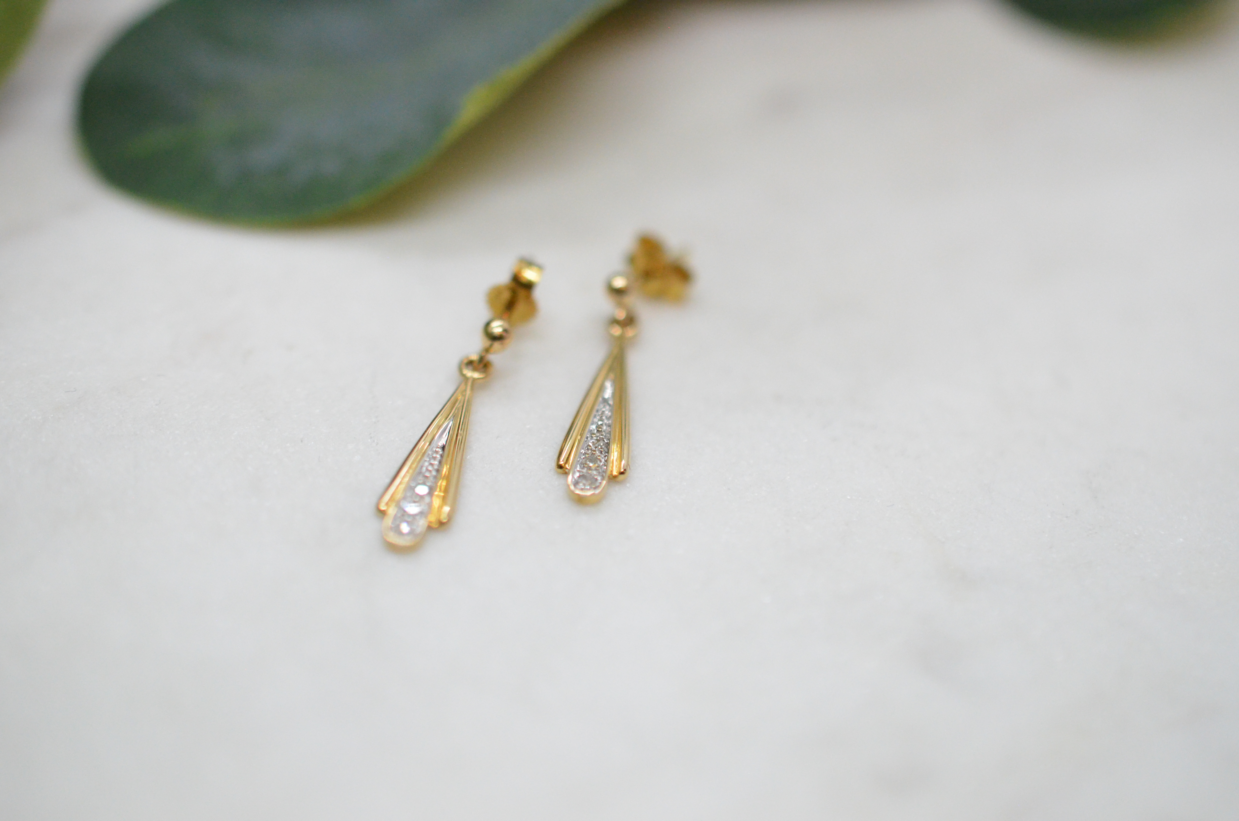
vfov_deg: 22.5
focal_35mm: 60
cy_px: 410
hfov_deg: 33.5
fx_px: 2061
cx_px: 620
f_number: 3.5
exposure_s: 1/2500
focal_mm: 40
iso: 3200
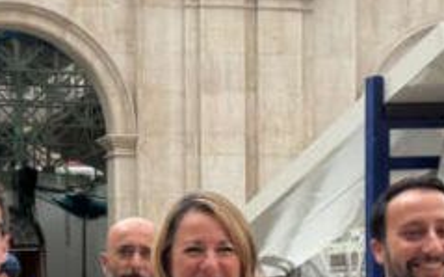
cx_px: 95
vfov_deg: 11.6
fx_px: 1318
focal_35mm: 109
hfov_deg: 19.0
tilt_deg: -1.8
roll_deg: +0.7
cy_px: 381
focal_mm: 6.76
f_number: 1.78
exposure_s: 1/2299
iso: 100
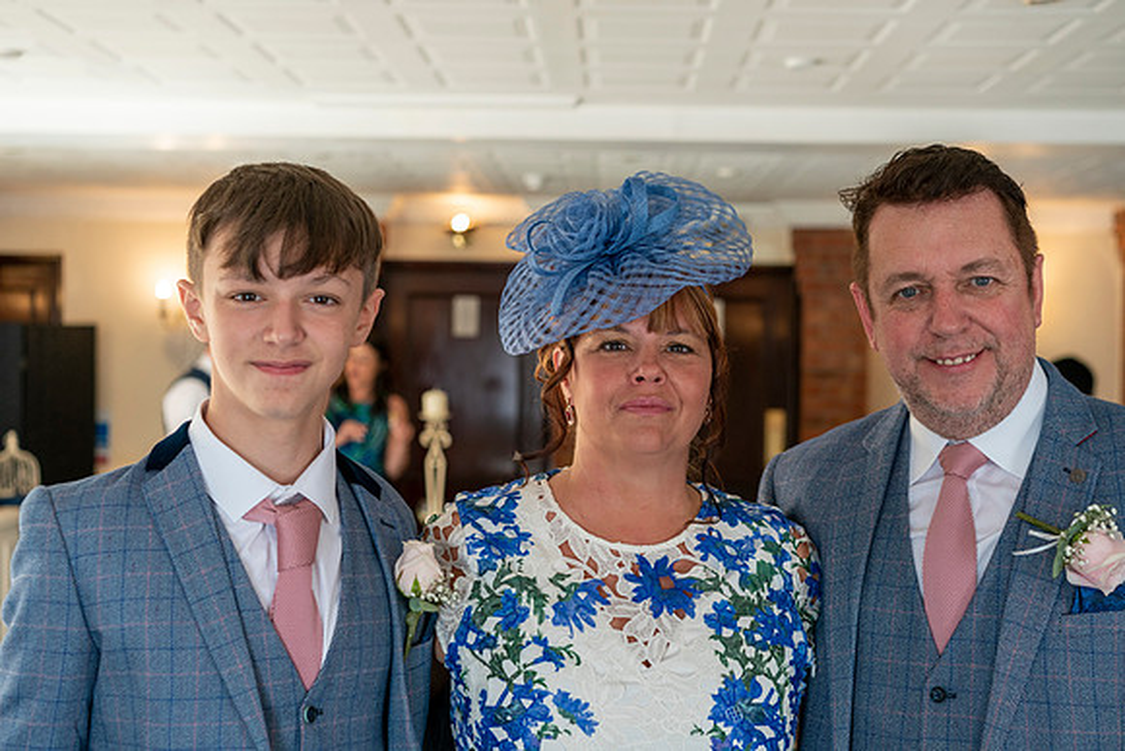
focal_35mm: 55
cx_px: 562
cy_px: 376
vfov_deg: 24.6
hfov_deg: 36.2
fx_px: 1719
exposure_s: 1/160
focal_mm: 55
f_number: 4
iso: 1000
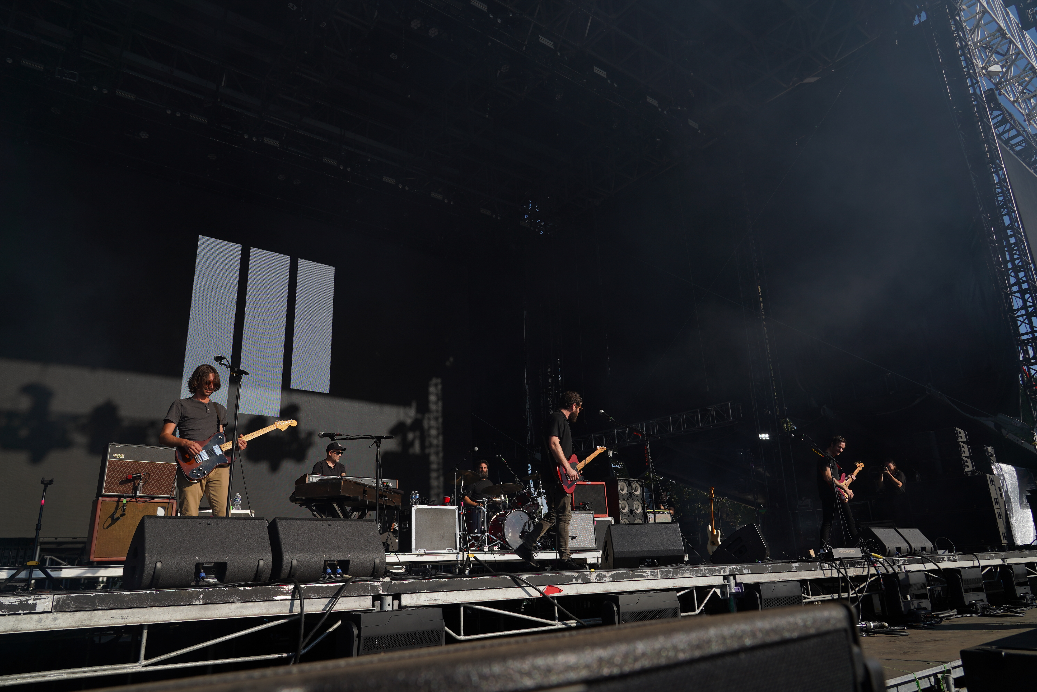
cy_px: 346
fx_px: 691
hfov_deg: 73.7
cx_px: 518
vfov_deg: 53.1
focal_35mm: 24
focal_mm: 24
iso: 100
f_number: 8
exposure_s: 1/500
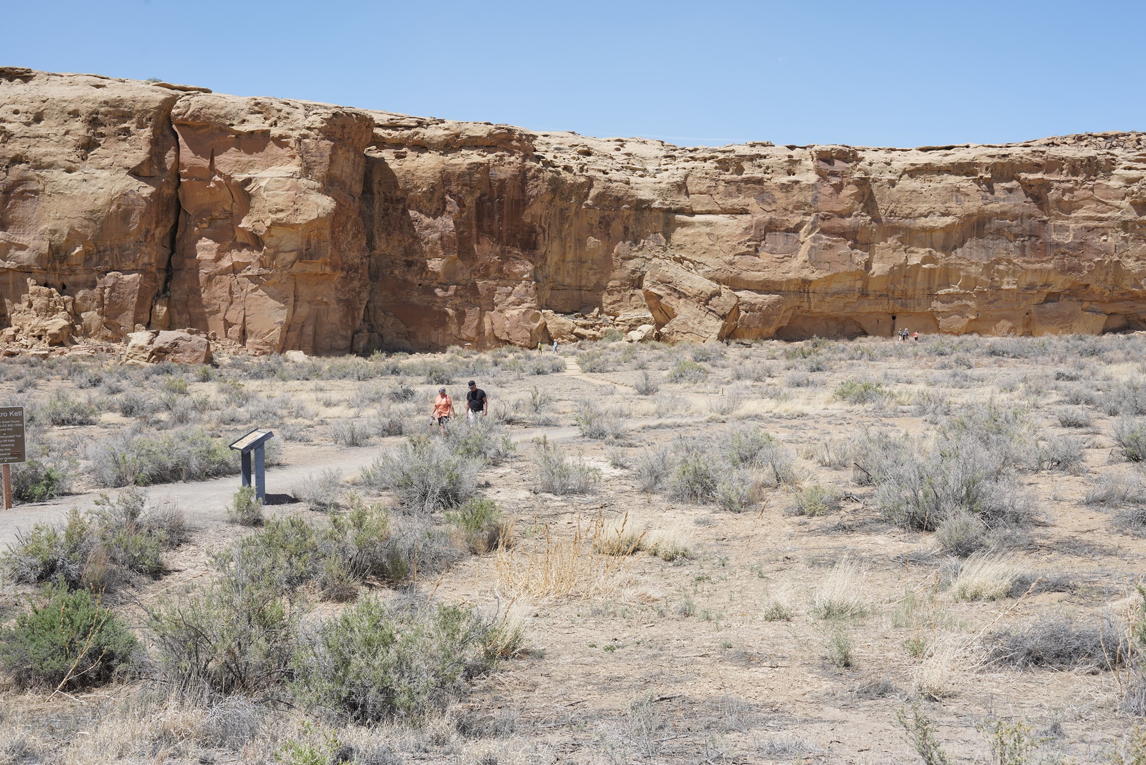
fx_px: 1273
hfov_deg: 48.5
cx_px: 573
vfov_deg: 33.4
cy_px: 382
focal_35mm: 40
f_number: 13
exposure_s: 1/100
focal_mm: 40
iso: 100
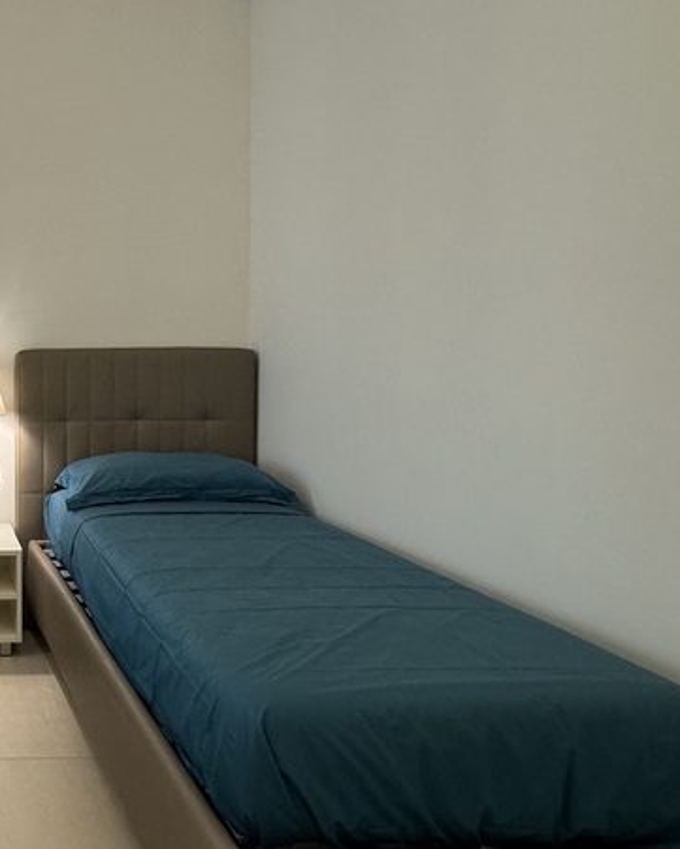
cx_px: -81
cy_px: 369
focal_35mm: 31
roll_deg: -0.5
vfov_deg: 57.0
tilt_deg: -2.2
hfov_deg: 38.4
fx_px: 780
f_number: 2.2
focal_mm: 2.22
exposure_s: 1/100
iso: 200
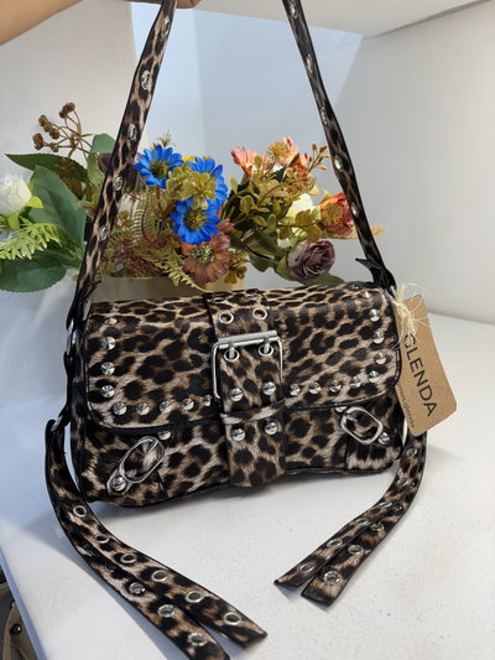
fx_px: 496
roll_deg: +3.9
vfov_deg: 67.3
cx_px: 248
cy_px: 330
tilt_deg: -16.1
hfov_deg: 53.1
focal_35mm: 26
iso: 64
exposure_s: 1/100
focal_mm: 5.96
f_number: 1.6
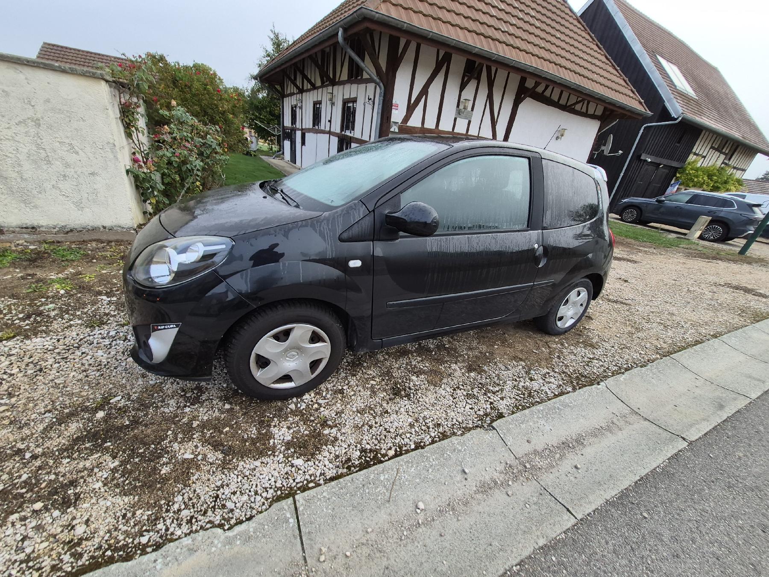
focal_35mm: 13
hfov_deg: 106.2
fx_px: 289
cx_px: 384
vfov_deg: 89.9
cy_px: 288
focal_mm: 1.74
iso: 40
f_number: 2.2
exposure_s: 1/270
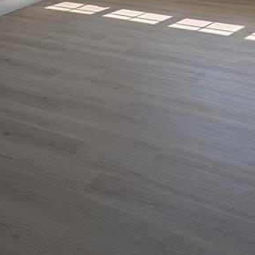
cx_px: 163
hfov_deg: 29.9
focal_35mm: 57
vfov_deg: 28.1
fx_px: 475
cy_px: -5
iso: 19
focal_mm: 6.9
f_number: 1.68
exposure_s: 1/2320
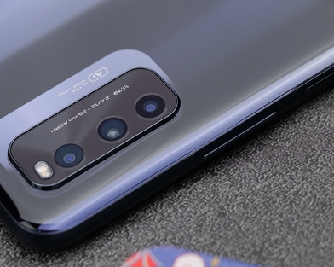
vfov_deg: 9.1
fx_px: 1669
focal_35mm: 169
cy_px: 111
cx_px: 101
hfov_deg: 11.4
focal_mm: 70
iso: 320
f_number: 4.5
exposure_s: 1/80
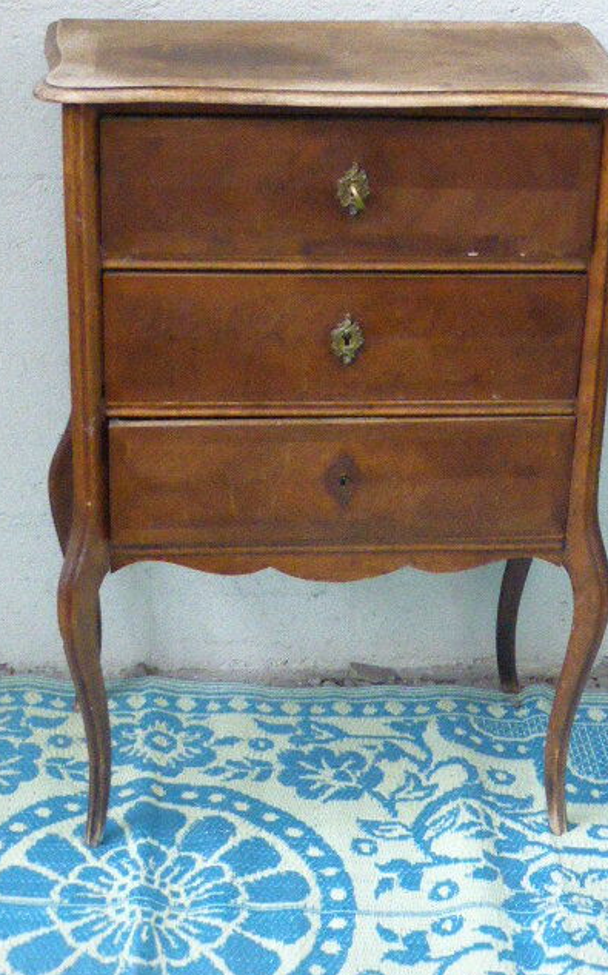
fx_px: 1964
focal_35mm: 74
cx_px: 316
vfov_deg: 27.9
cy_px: 491
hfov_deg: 17.6
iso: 2500
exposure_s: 1/60
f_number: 4.9
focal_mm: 11.7
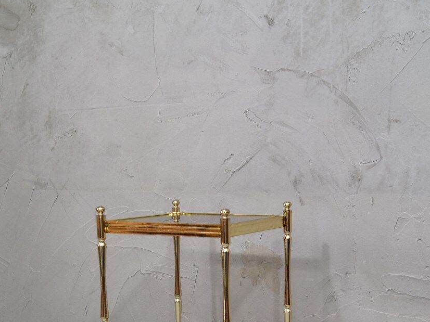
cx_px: 217
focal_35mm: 57
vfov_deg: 25.1
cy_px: 265
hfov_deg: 33.8
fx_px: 708
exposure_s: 1/10
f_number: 8
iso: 400
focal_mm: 26
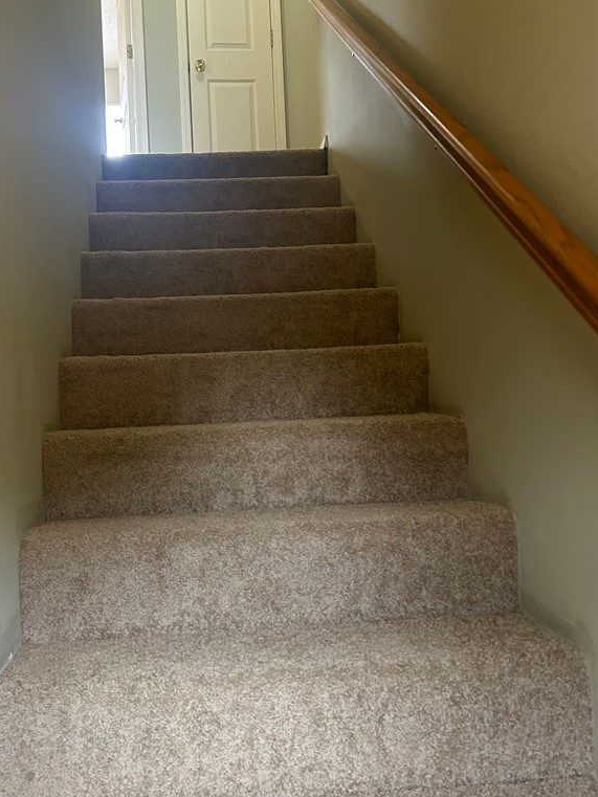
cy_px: 376
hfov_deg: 40.6
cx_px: 249
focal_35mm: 35
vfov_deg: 52.6
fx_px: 806
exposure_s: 1/60
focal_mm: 5.7
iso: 250
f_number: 1.5
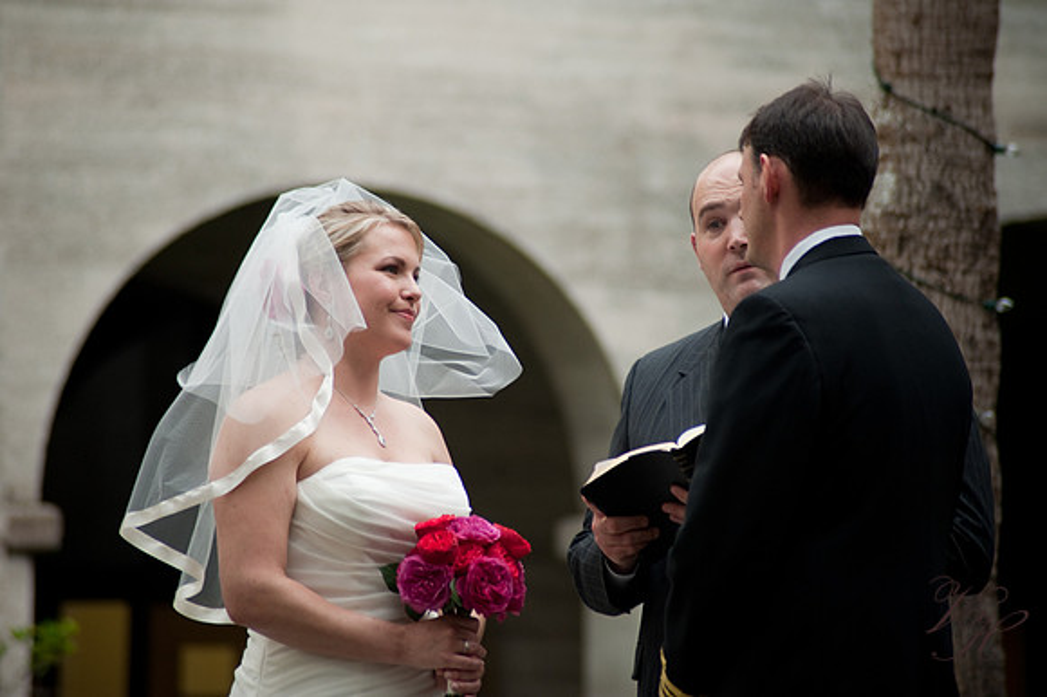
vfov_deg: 5.3
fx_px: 7557
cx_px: 524
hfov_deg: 7.9
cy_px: 348
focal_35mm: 260
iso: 500
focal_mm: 260
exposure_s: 1/100
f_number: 5.3
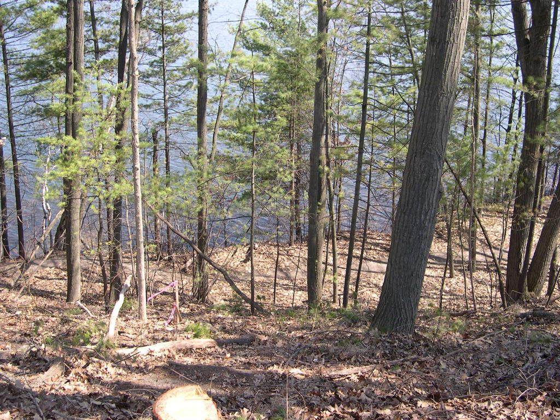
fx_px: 615
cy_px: 210
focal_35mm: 38
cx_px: 280
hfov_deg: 49.0
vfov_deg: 37.7
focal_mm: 8
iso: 100
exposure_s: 1/323
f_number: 2.8
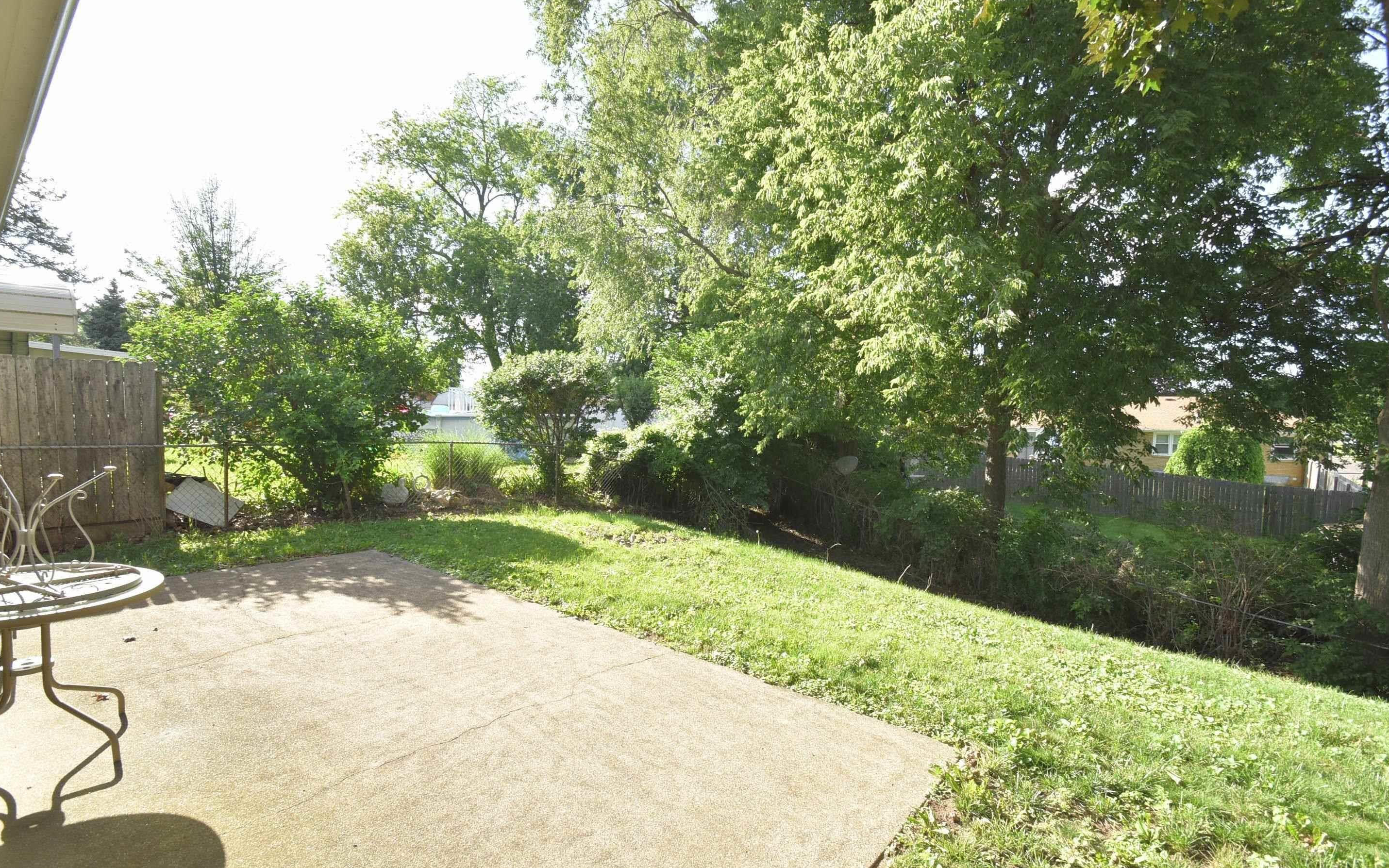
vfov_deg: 71.2
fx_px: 606
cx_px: 699
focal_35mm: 16
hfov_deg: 97.8
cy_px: 460
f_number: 7.1
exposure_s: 1/160
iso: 320
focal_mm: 10
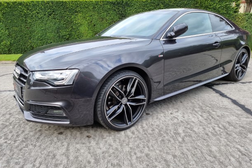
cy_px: 78
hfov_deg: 69.4
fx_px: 182
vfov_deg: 49.6
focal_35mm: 26
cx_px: 126
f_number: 1.8
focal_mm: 6.7
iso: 50
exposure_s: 1/139
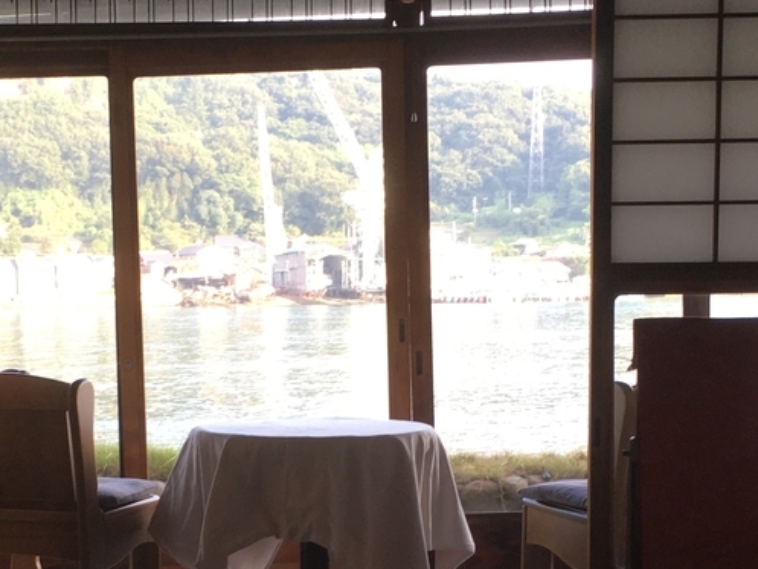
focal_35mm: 70
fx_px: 1533
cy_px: 413
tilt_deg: -4.3
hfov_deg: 27.6
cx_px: 267
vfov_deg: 20.9
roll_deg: +0.8
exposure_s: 1/120
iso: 40
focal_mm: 4.15
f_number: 2.2
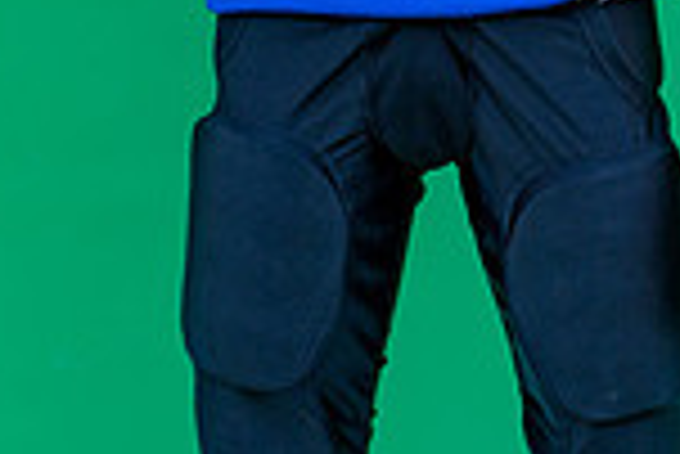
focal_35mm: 206
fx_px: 3895
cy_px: -463
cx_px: 518
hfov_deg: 10.0
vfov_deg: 6.5
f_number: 2.8
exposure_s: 1/400
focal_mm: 50
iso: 160
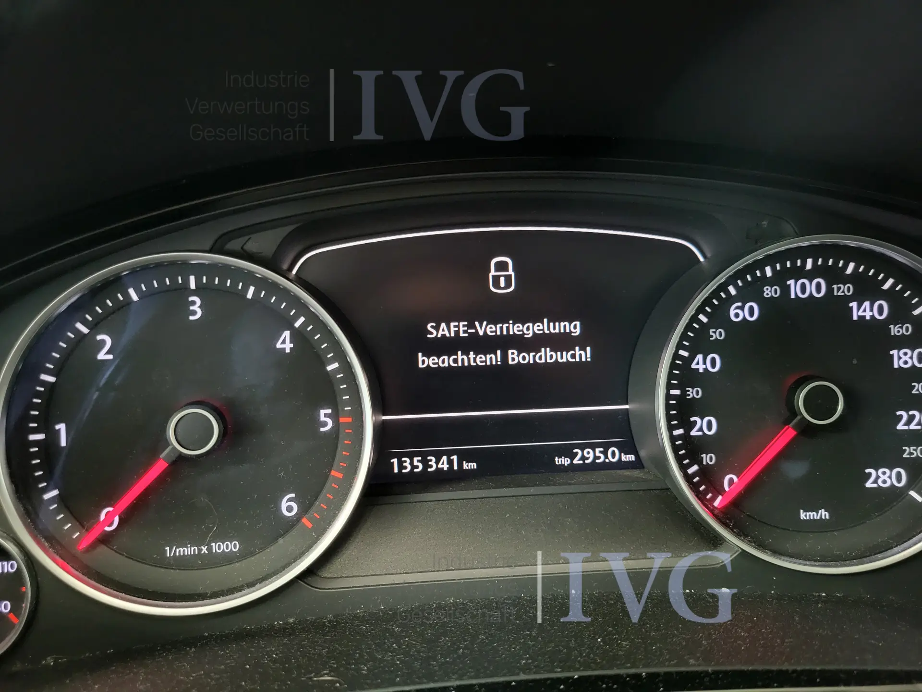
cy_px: 346
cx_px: 461
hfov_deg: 67.3
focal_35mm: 26
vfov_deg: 53.1
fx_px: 693
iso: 800
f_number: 1.8
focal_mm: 5.4
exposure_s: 1/25
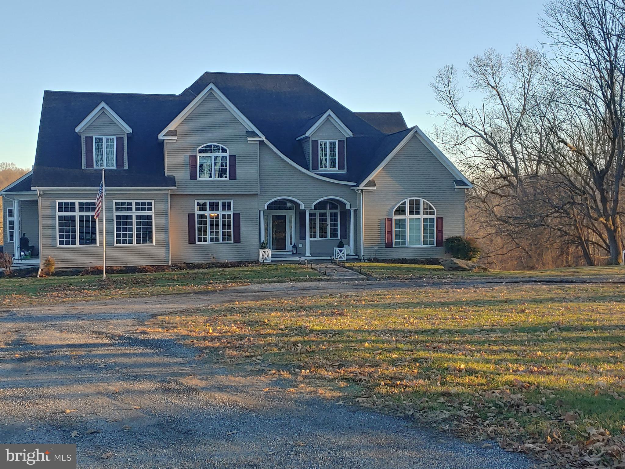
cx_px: 312
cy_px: 234
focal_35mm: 40
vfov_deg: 36.0
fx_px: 722
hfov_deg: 46.8
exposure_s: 1/455
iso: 50
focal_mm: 4.23
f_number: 1.5
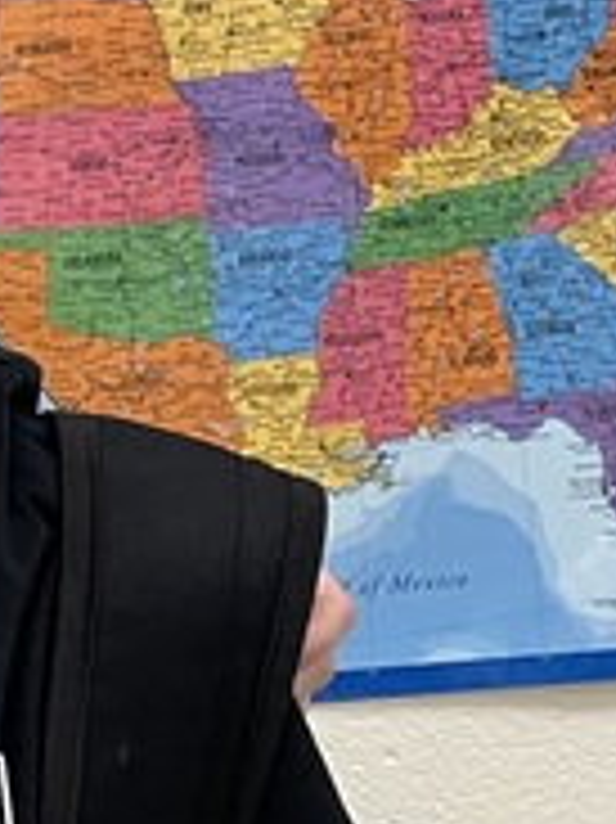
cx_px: -715
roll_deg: +5.9
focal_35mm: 140
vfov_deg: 13.0
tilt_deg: -20.7
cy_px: 1387
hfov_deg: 9.7
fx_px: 3326
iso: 100
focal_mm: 5.1
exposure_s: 1/60
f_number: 1.6
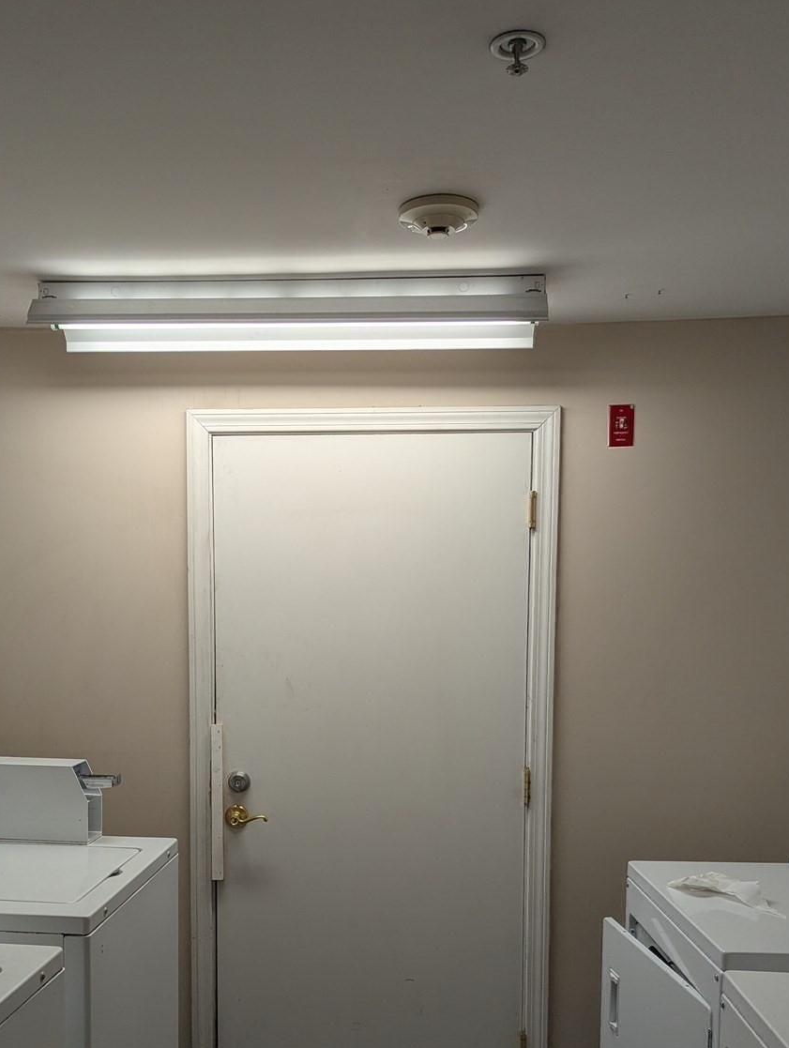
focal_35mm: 33
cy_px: 697
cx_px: 308
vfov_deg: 54.2
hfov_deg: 42.8
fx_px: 1000
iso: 40
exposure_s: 1/152
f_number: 1.85
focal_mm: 6.81
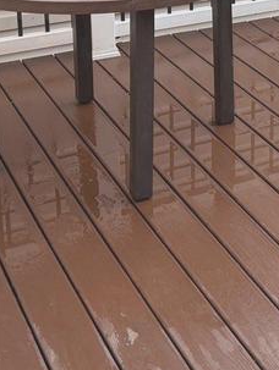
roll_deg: -2.2
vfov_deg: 22.8
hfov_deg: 17.1
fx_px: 869
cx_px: 367
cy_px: -31
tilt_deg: -14.4
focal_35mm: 81
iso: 200
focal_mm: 6.76
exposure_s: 1/82
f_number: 1.78
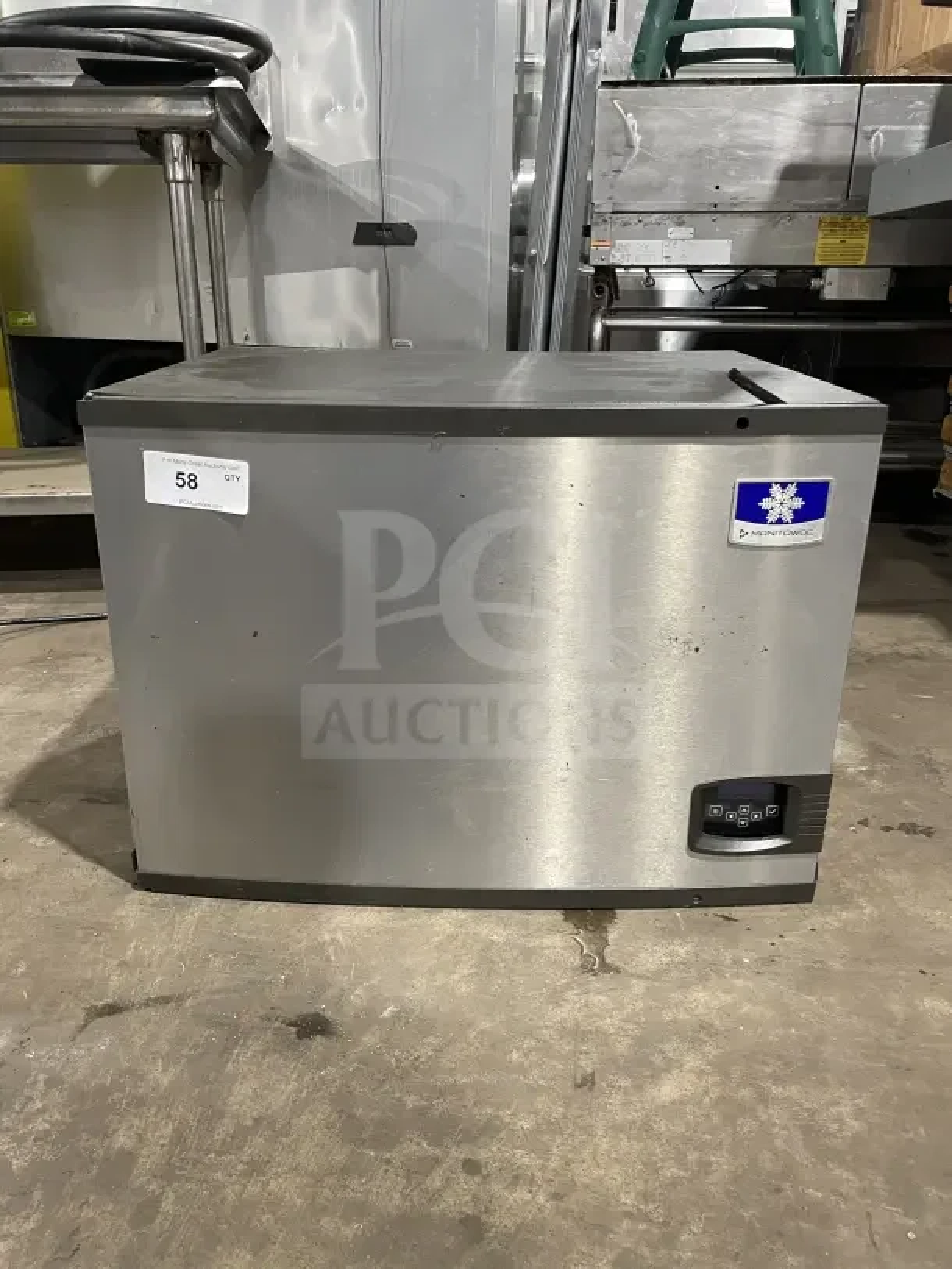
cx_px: 476
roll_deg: -0.9
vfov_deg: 67.3
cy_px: 634
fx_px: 953
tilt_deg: -19.5
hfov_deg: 53.1
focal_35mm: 26
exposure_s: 1/60
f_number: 1.6
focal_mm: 4.2
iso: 250
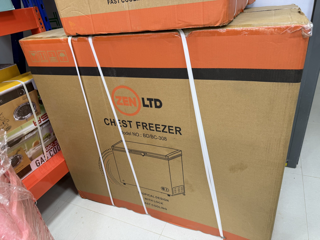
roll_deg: +7.7
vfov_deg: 56.8
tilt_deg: -29.0
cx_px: 160
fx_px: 222
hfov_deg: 71.6
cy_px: 120
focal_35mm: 24
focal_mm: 6.76
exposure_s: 1/50
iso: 125
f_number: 1.78
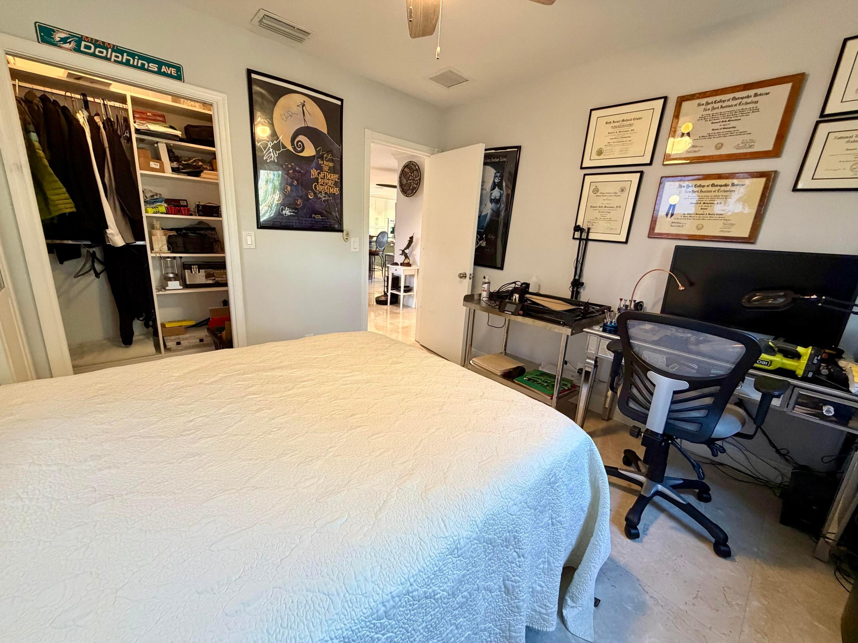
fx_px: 347
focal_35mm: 14
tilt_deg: -14.8
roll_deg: -3.9
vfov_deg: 85.7
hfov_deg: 102.1
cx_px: 429
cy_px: 322
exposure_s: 1/60
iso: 320
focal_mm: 2.22
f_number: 2.2
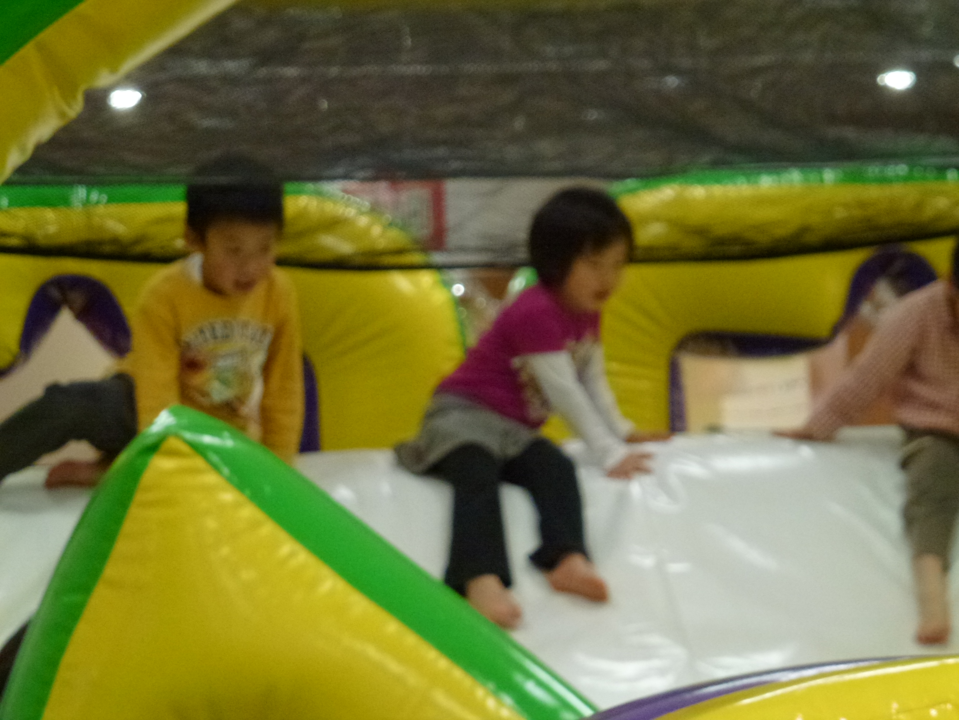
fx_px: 3934
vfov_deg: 10.4
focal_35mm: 142
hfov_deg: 13.9
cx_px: 480
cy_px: 360
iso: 640
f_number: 5.3
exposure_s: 1/60
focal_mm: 25.5
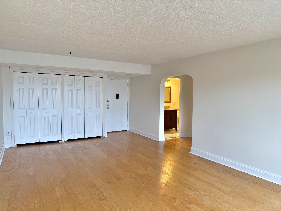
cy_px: 106
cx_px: 140
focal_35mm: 24
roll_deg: -1.1
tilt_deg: -2.3
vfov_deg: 56.8
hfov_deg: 71.6
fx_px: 195
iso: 125
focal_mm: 6.76
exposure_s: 1/120
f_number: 1.78
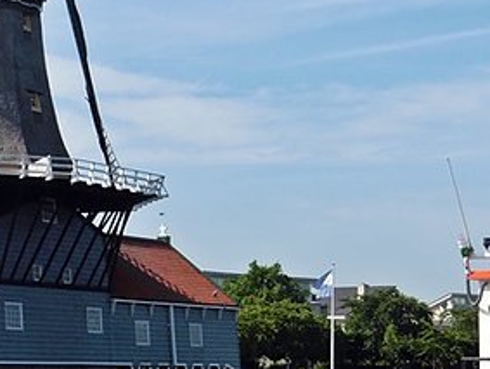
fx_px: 1531
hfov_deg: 18.2
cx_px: 203
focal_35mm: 108
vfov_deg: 13.7
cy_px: 257
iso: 100
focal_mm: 6.1
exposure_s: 1/1250
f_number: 5
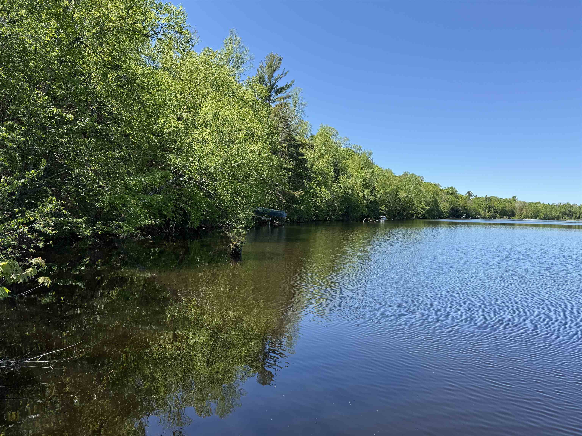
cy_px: 218
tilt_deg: -0.8
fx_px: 404
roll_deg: -2.2
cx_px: 291
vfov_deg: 56.8
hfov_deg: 71.6
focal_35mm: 24
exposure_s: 1/2000
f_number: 1.78
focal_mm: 6.76
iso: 80
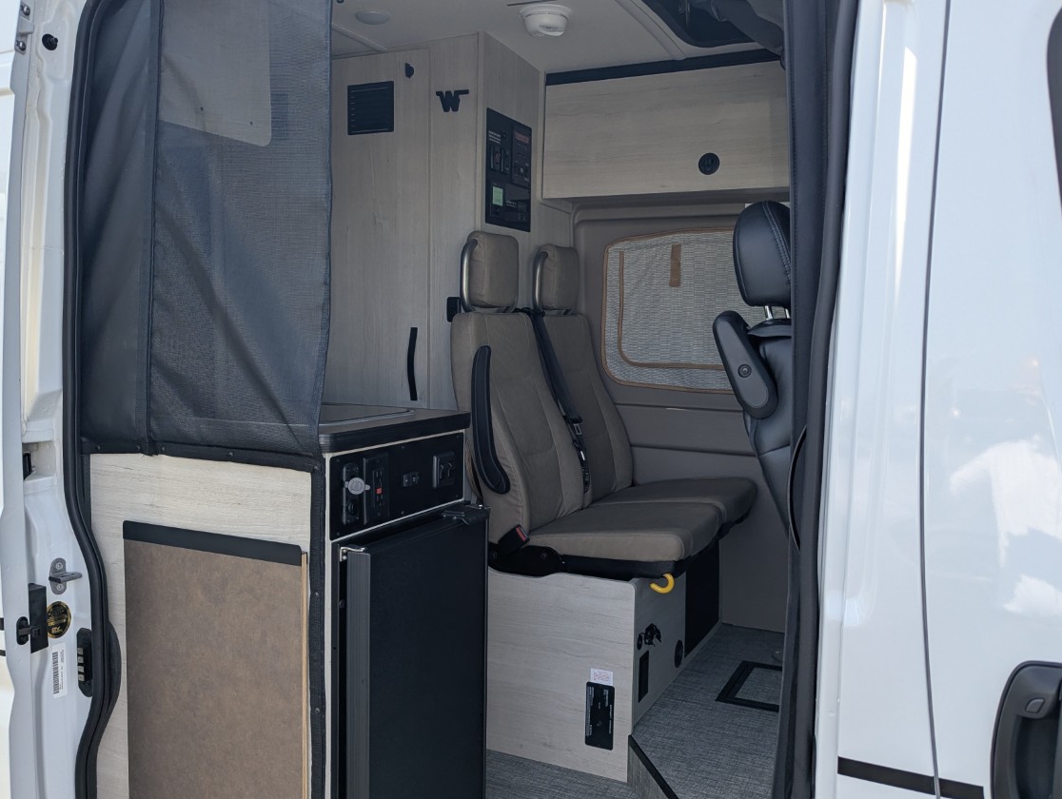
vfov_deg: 46.9
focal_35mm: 30
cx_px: 511
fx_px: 922
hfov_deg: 59.9
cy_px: 423
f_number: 1.85
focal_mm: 6.81
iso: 50
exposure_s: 1/590
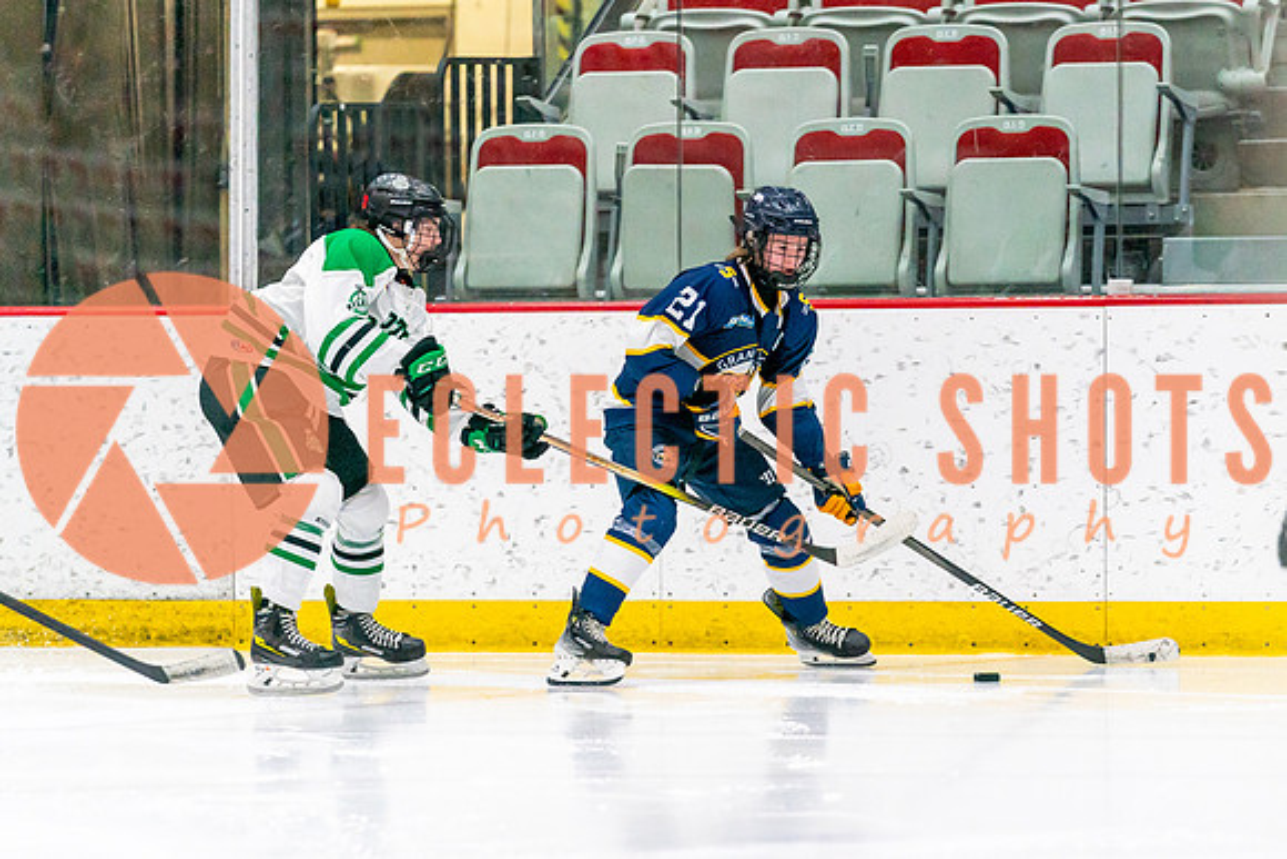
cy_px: 491
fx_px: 10521
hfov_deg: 7.0
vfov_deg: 4.7
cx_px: 715
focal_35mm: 294
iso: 3200
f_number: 2.8
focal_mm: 200
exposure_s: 1/1250
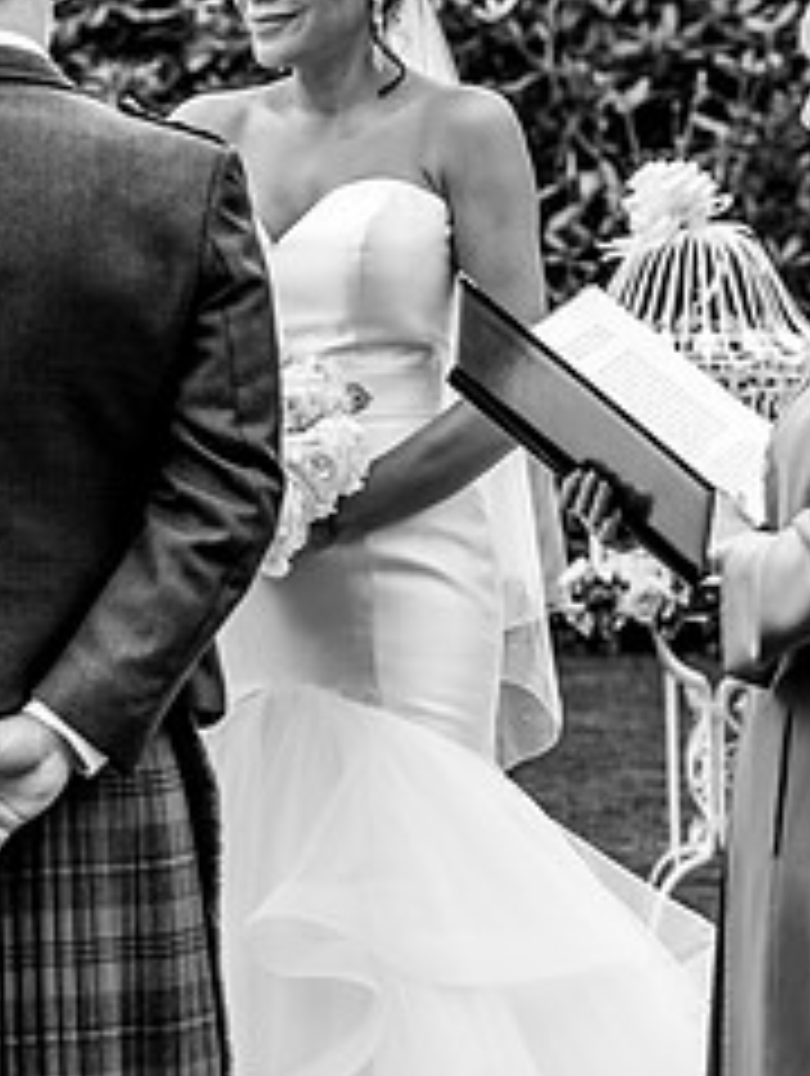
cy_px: 369
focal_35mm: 244
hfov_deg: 6.1
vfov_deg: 8.1
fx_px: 7592
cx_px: 436
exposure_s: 1/320
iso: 250
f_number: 5.6
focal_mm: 135
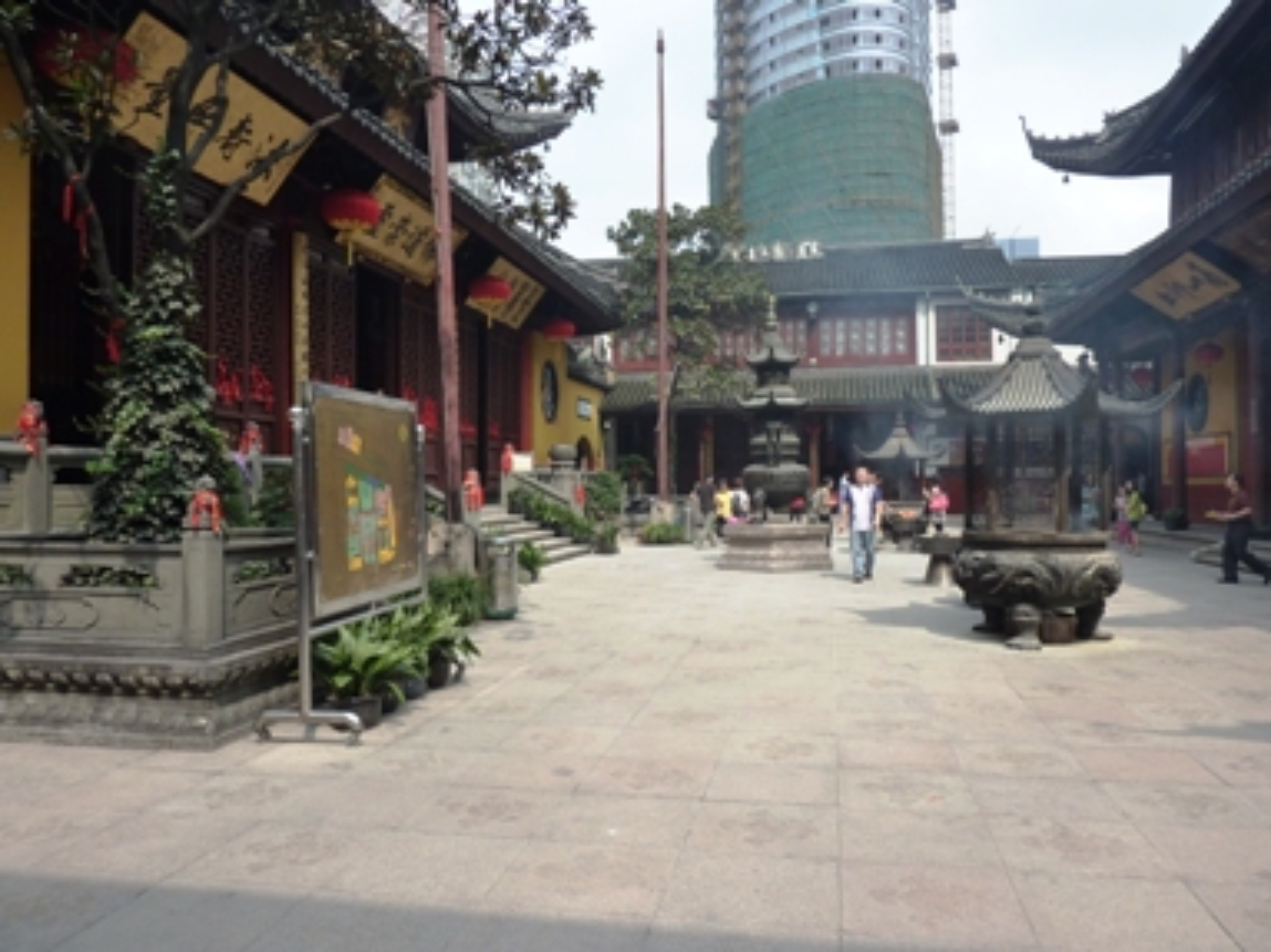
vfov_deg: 54.9
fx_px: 918
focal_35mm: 25
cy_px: 476
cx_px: 636
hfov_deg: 69.4
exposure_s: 1/500
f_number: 4
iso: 125
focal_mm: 4.1
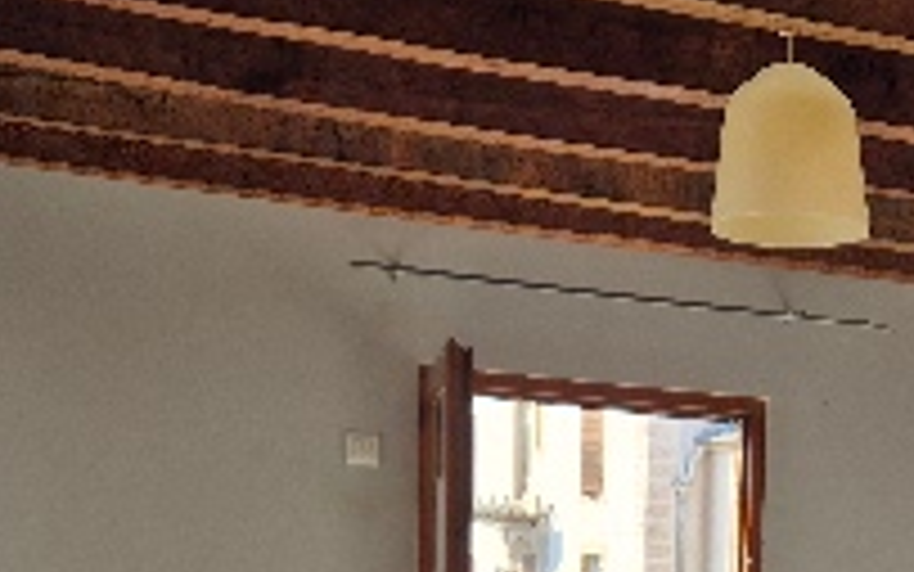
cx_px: 878
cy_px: 874
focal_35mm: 77
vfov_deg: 15.5
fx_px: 1919
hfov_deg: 25.7
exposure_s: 1/524
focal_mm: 5.4
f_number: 1.8
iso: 25
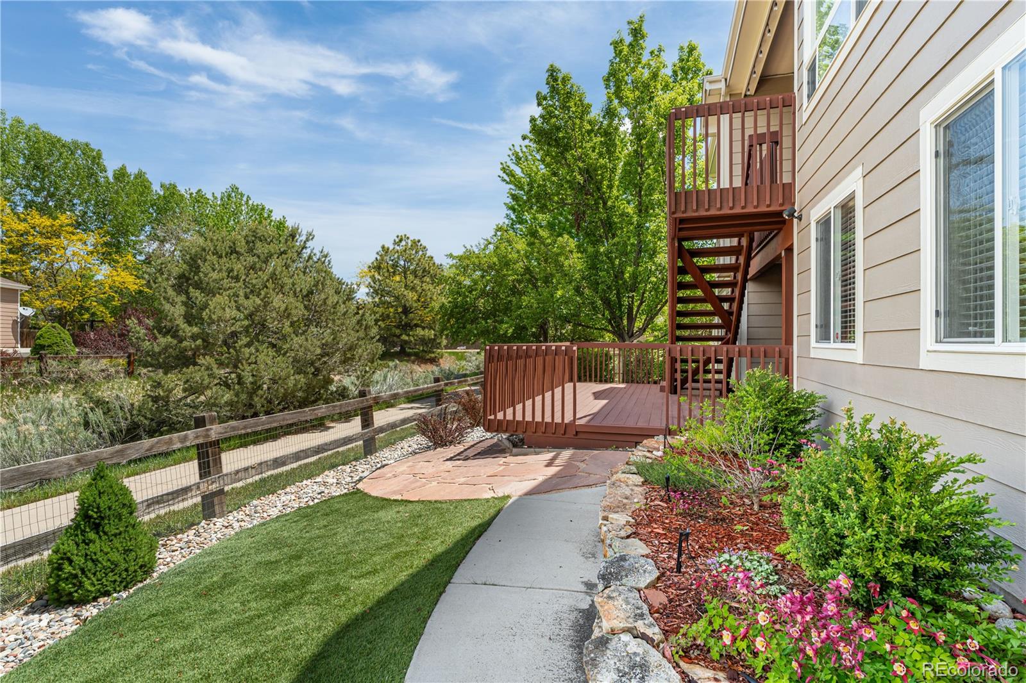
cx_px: 513
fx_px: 519
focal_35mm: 18
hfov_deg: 89.4
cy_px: 342
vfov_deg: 66.8
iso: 400
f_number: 9
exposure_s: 1/2000
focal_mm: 18.2
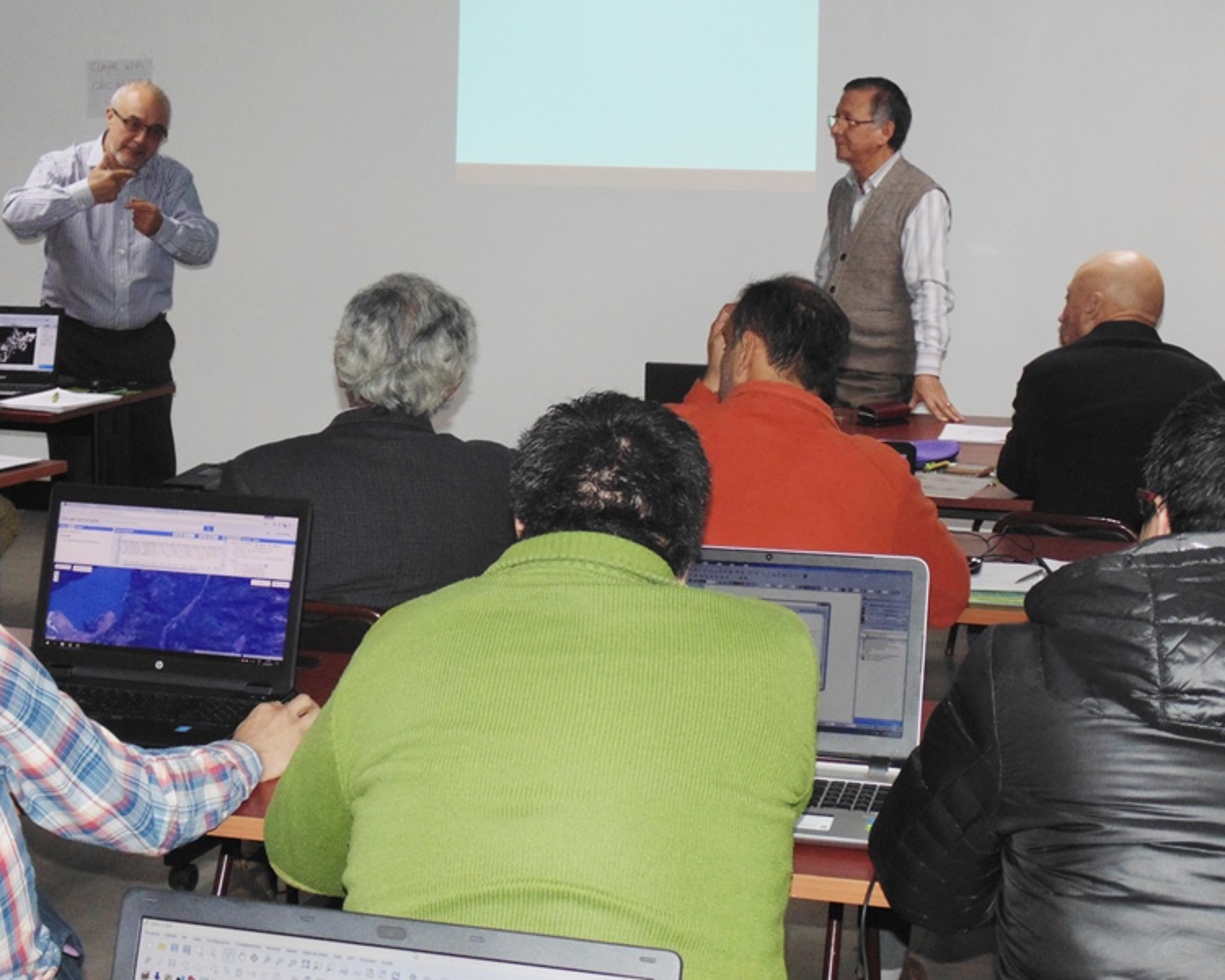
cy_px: 433
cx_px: 524
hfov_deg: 30.4
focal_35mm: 62
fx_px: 2248
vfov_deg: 24.6
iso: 320
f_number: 3.9
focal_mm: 9.5
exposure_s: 1/60
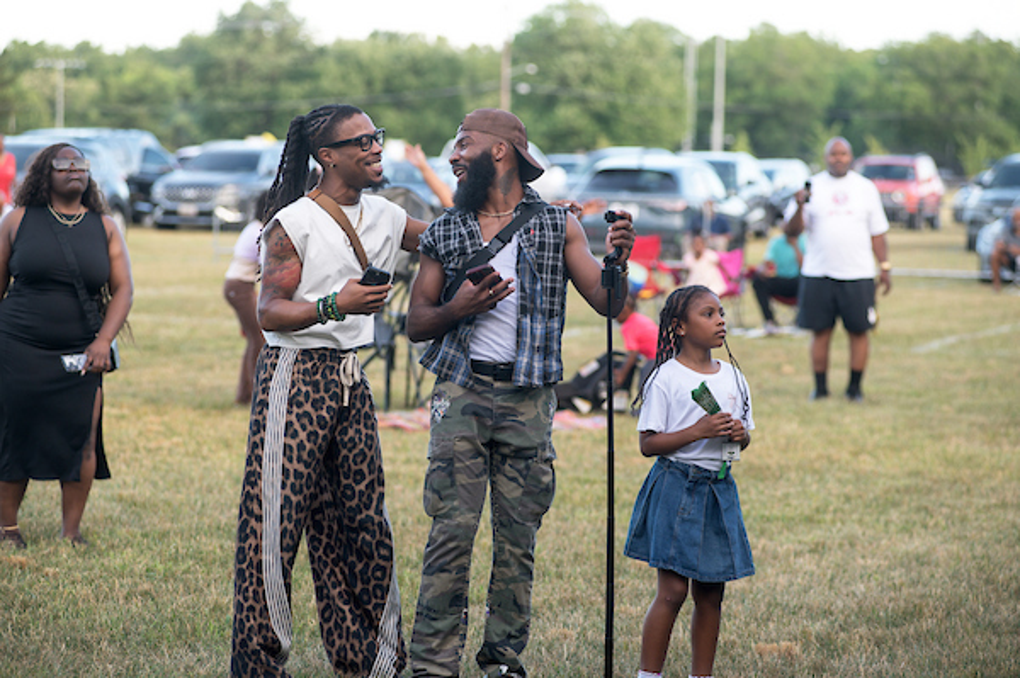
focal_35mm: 125
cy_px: 339
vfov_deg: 10.9
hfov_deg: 16.4
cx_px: 510
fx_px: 3539
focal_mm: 125
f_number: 3.5
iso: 500
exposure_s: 1/400
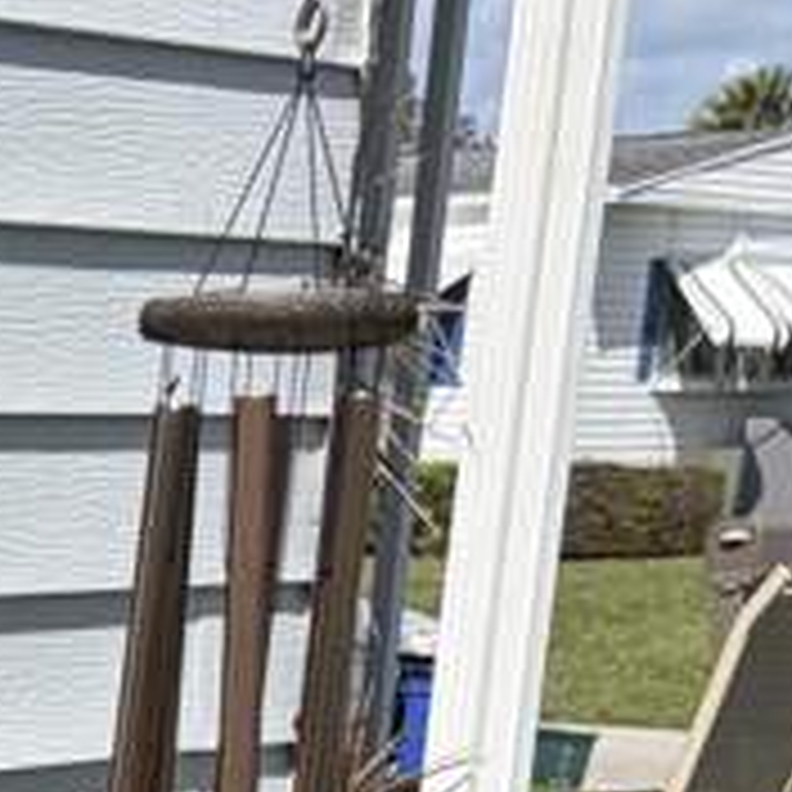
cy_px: 1737
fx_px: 3598
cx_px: -756
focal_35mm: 139
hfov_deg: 11.4
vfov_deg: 11.1
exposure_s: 1/3623
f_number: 1.6
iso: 50
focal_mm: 5.96
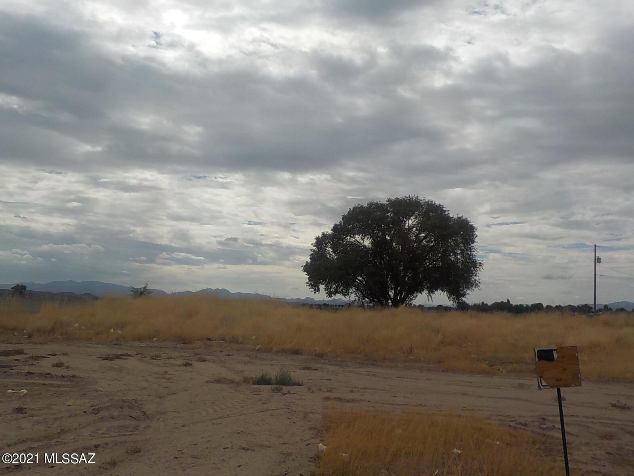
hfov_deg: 60.0
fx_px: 549
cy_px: 238
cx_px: 317
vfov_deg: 46.8
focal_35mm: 30
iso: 125
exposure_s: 1/1000
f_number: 6.6
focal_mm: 4.1
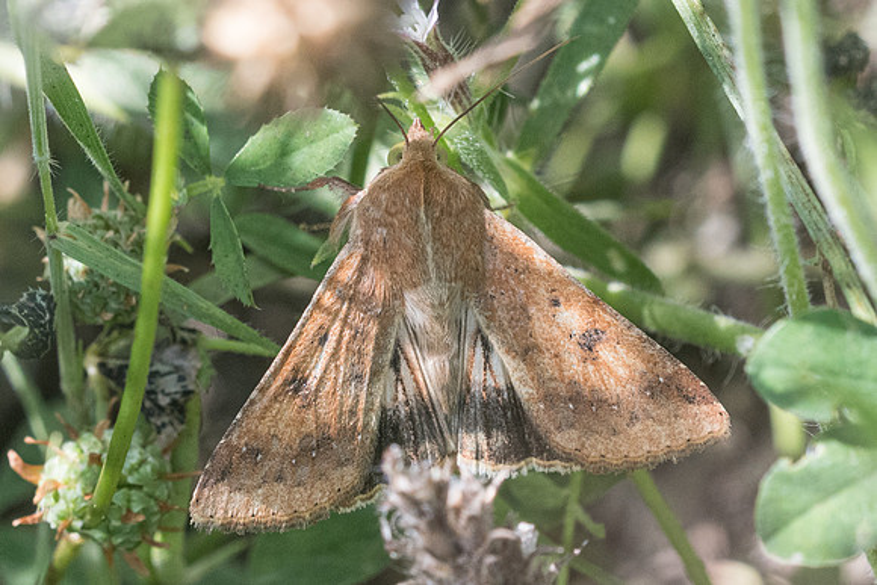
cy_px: 239
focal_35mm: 495
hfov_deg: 4.2
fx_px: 12050
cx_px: 468
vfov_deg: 2.8
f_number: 10
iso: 800
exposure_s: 1/320
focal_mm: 150
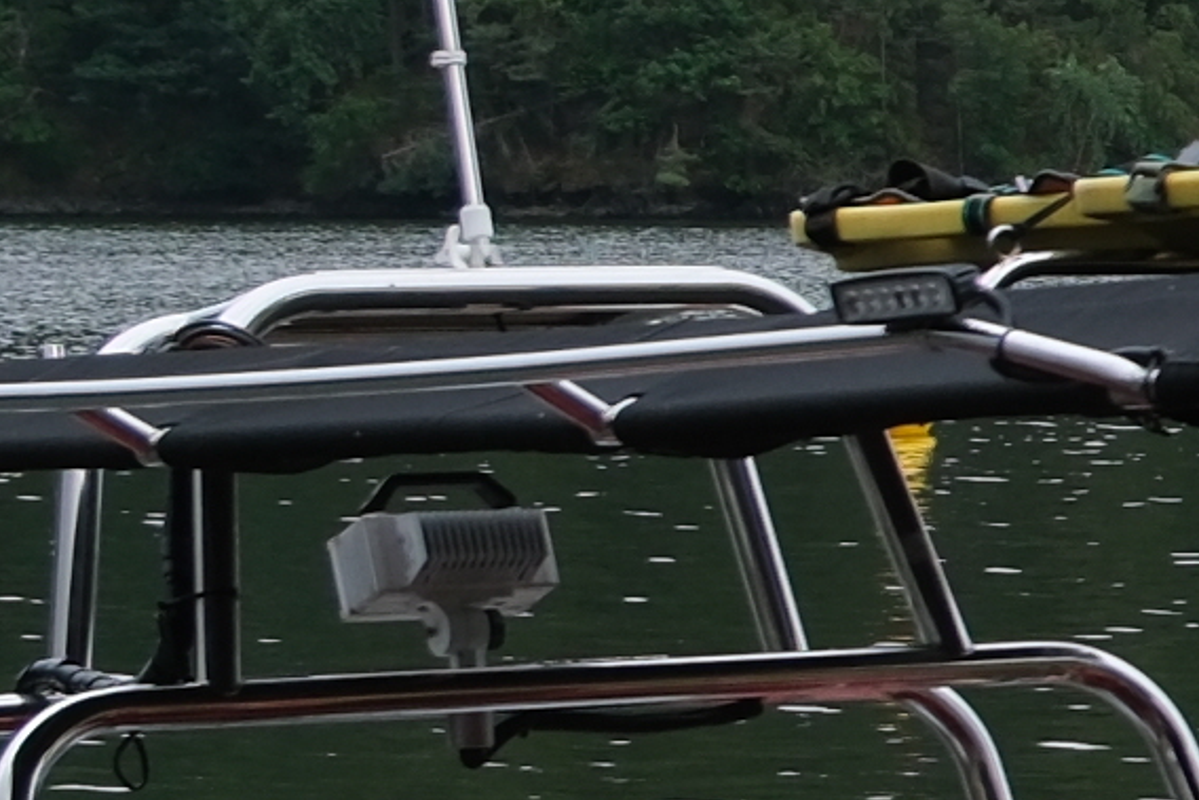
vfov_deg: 4.9
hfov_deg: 6.5
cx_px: 3926
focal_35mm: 280
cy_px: 196
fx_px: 9327
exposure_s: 1/480
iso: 320
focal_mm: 24
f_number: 4
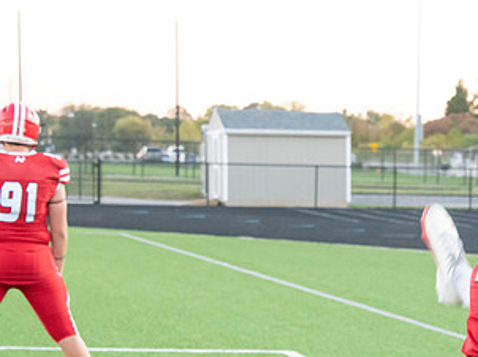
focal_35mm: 194
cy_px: 296
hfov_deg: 10.1
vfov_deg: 7.6
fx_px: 2677
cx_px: 437
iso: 8000
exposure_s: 1/200
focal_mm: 105
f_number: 9
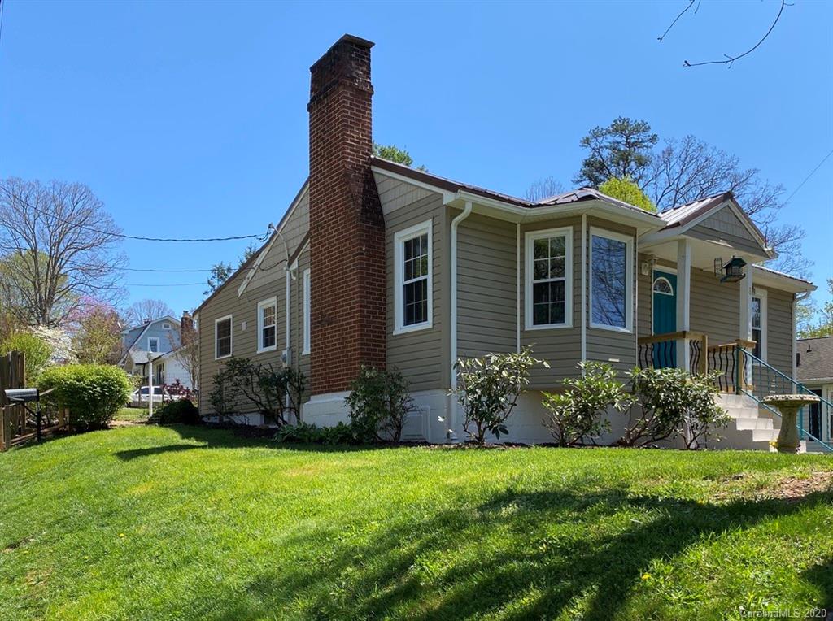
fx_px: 624
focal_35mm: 26
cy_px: 310
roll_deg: +0.8
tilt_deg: +9.5
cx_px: 416
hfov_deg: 67.4
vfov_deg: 52.9
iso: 32
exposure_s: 1/1838
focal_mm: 4.25
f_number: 1.8
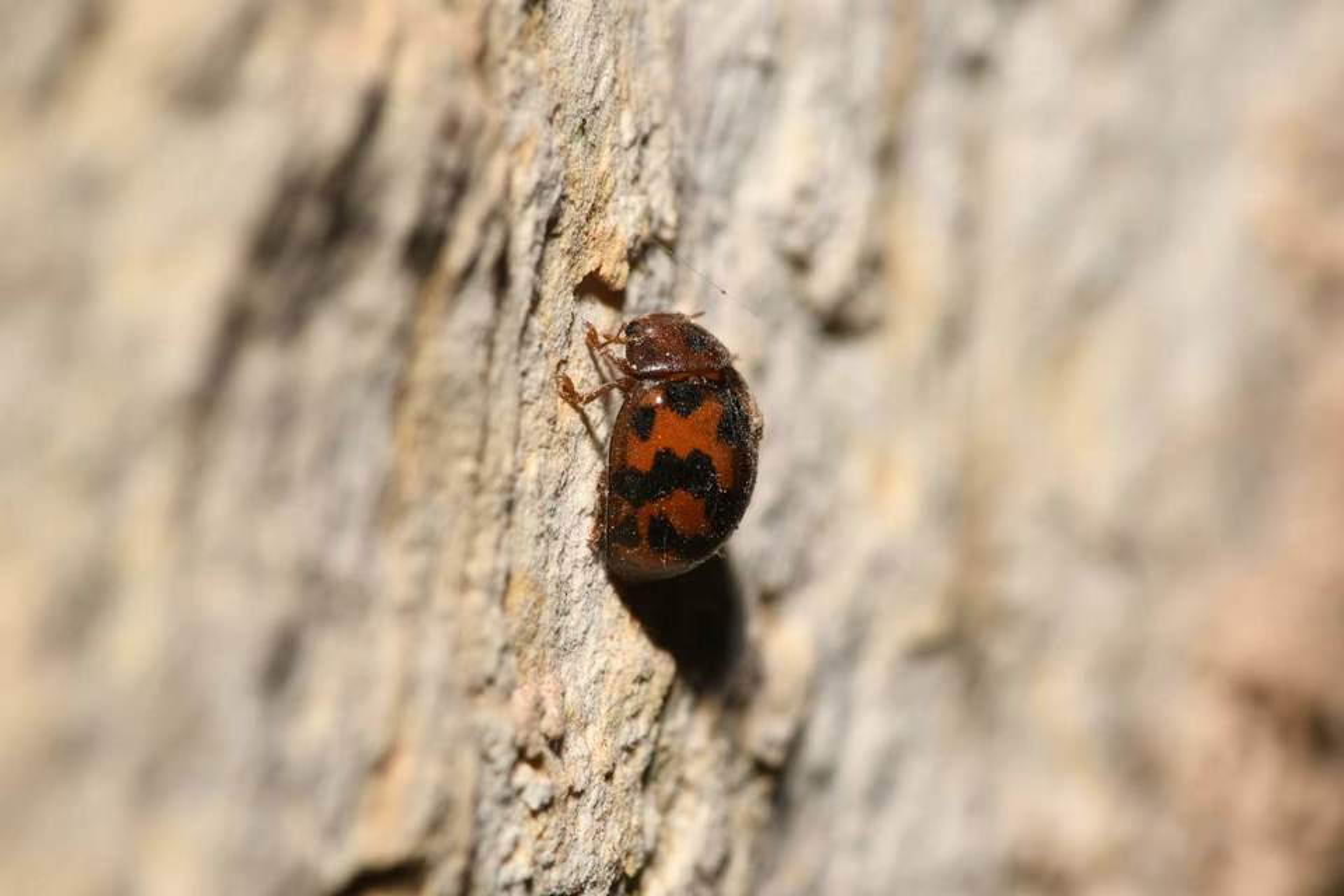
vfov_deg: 8.7
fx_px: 5880
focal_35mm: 158
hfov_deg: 13.0
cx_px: 672
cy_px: 448
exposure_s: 1/60
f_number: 22
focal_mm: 105
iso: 100
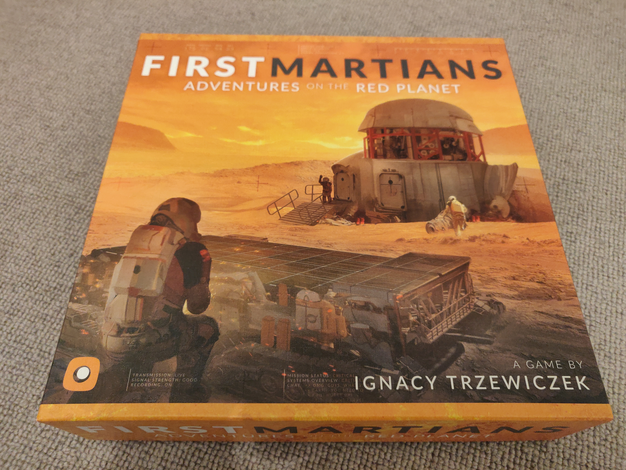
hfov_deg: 69.4
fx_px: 452
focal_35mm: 25
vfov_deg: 54.9
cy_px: 235
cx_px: 313
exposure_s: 1/20
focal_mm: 4.25
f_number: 1.7
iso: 1000
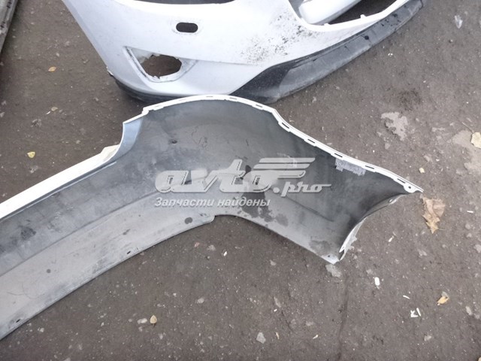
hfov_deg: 69.4
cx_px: 240
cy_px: 180
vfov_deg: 54.9
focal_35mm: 25
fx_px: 347
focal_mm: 4.5
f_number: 3.9
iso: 800
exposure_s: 1/125
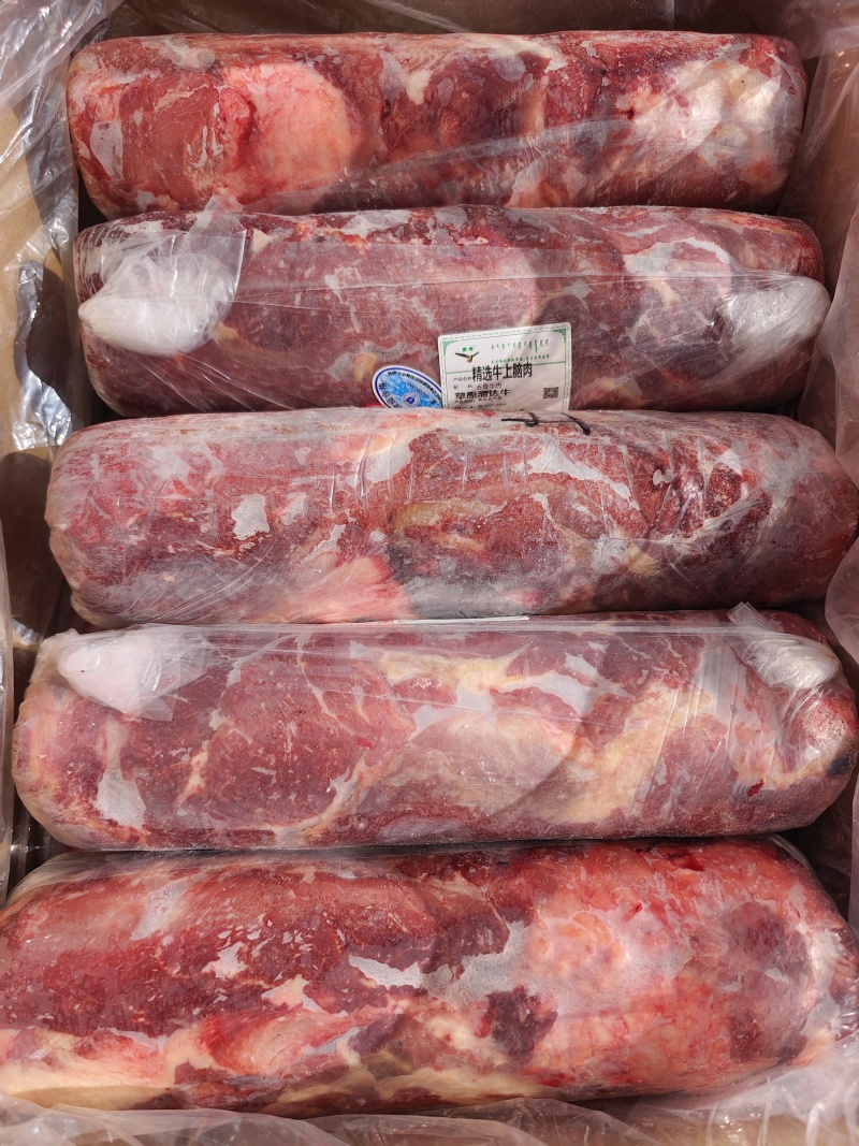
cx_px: 430
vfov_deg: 73.9
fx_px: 761
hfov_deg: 58.9
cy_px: 573
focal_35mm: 23
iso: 50
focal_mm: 6.51
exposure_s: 1/2119
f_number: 1.57
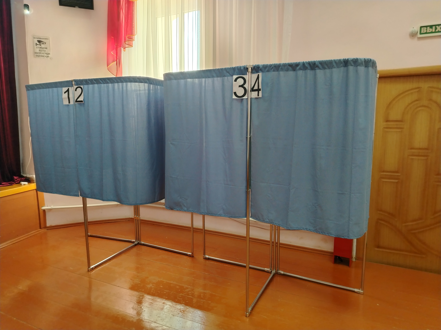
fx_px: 306
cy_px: 165
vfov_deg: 56.8
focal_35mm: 24
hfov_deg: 71.6
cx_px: 220
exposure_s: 1/50
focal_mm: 5.25
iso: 566
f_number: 1.75
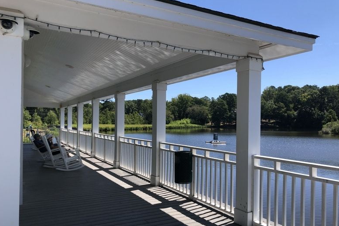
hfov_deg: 61.9
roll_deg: -0.5
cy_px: 129
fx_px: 282
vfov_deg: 43.5
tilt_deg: +0.2
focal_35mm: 30
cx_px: 171
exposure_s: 1/1350
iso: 20
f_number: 1.8
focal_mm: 4
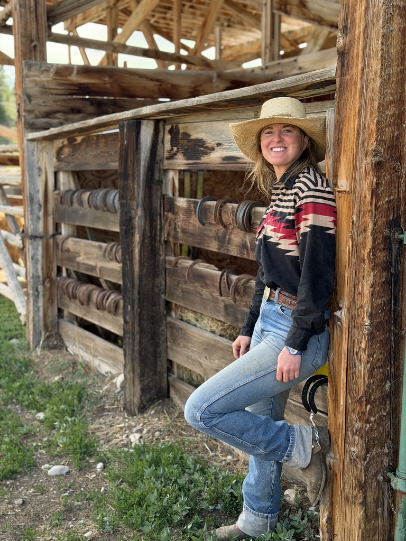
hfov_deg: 30.3
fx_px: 751
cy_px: 270
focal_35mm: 48
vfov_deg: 39.7
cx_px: 203
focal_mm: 6.76
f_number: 1.78
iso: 100
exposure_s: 1/620
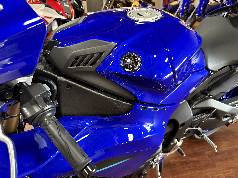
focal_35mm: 26
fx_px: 179
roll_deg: +2.4
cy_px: 89
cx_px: 119
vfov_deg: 53.1
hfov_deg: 67.3
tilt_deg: -27.1
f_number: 1.6
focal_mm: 5.96
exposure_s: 1/30
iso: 500
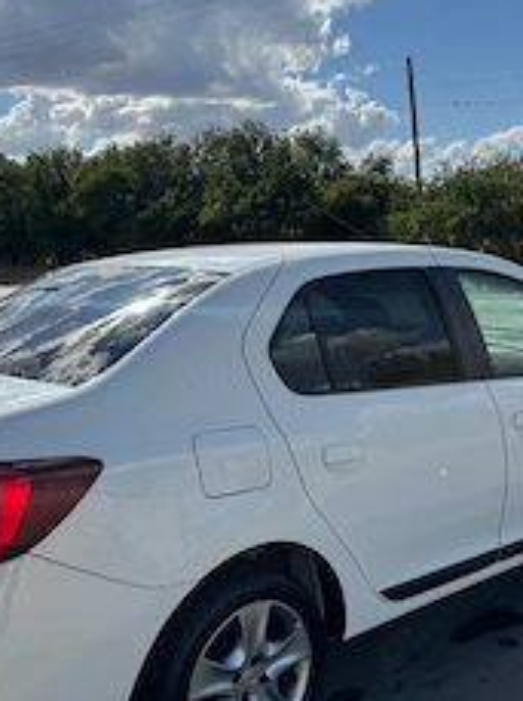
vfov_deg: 44.8
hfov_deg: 34.2
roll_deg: +1.9
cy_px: 389
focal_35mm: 42
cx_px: 297
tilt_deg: -8.7
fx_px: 848
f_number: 1.78
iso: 80
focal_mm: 6.76
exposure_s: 1/7092
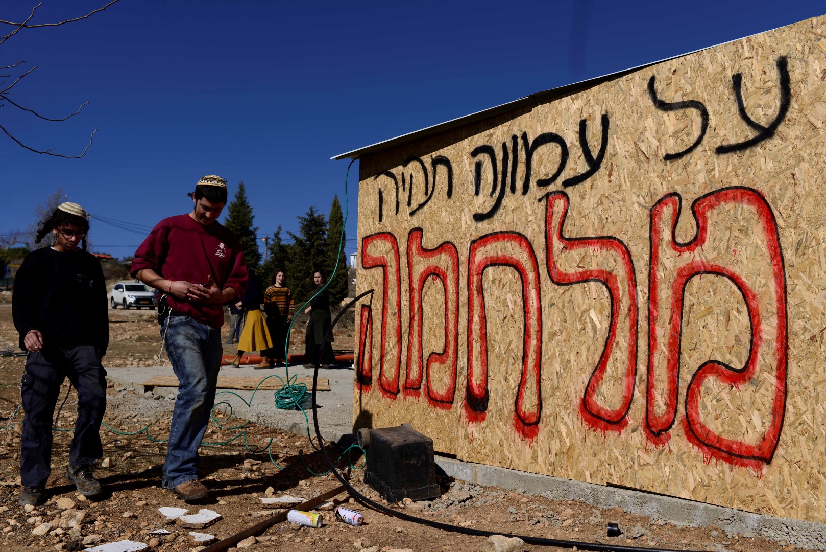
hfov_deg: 54.4
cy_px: 276
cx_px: 413
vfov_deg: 37.9
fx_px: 803
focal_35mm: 35
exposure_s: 1/800
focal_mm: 35
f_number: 5.6
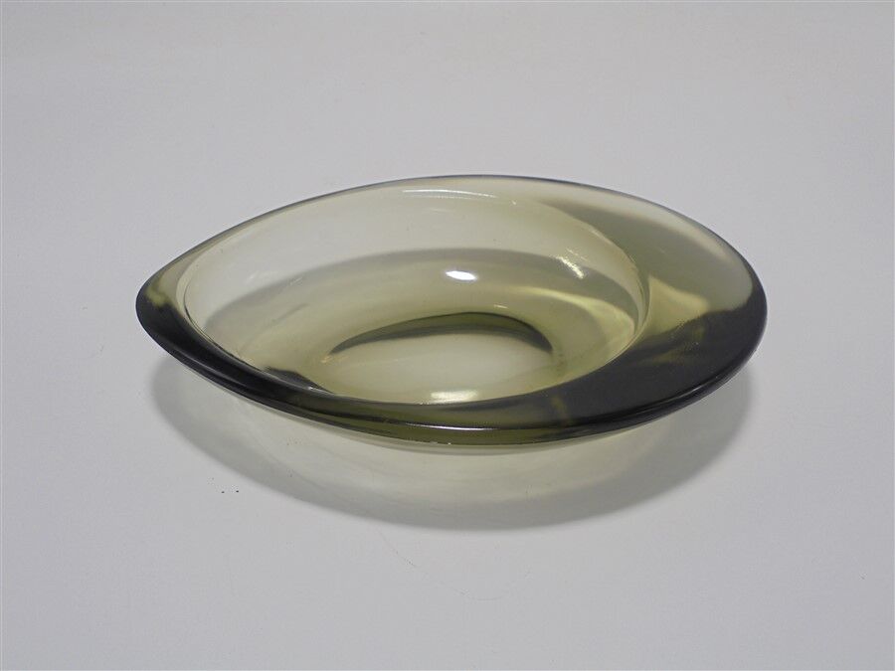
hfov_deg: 54.0
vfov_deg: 41.8
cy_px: 336
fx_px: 879
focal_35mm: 34
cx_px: 448
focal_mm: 6.1
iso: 100
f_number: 4
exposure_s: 1/50
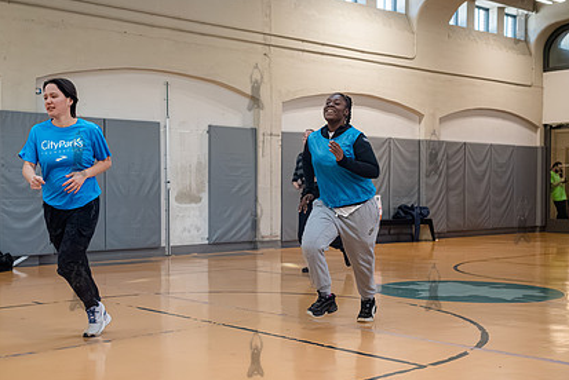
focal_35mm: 50
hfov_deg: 39.5
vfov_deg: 27.0
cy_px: 220
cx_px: 255
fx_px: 791
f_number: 5
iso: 8000
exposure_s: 1/800
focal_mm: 35
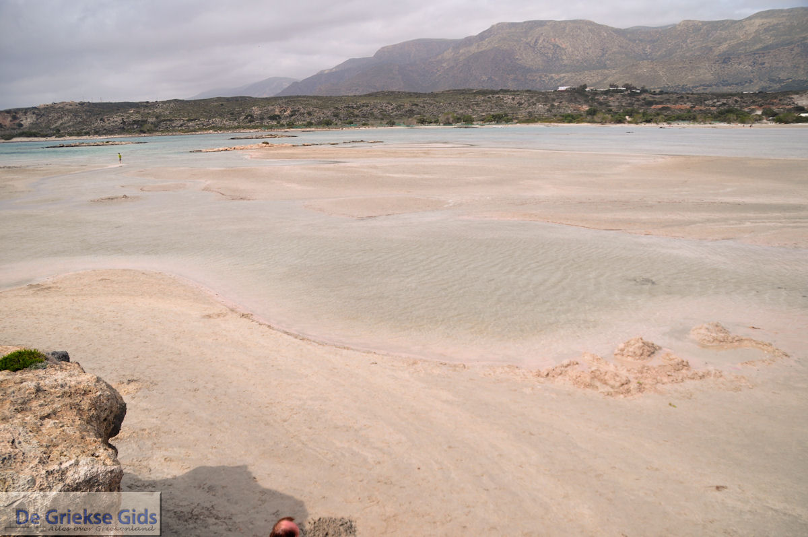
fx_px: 605
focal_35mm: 27
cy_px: 268
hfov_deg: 67.4
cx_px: 404
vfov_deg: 47.8
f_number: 5
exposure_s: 1/1600
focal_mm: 18
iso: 200
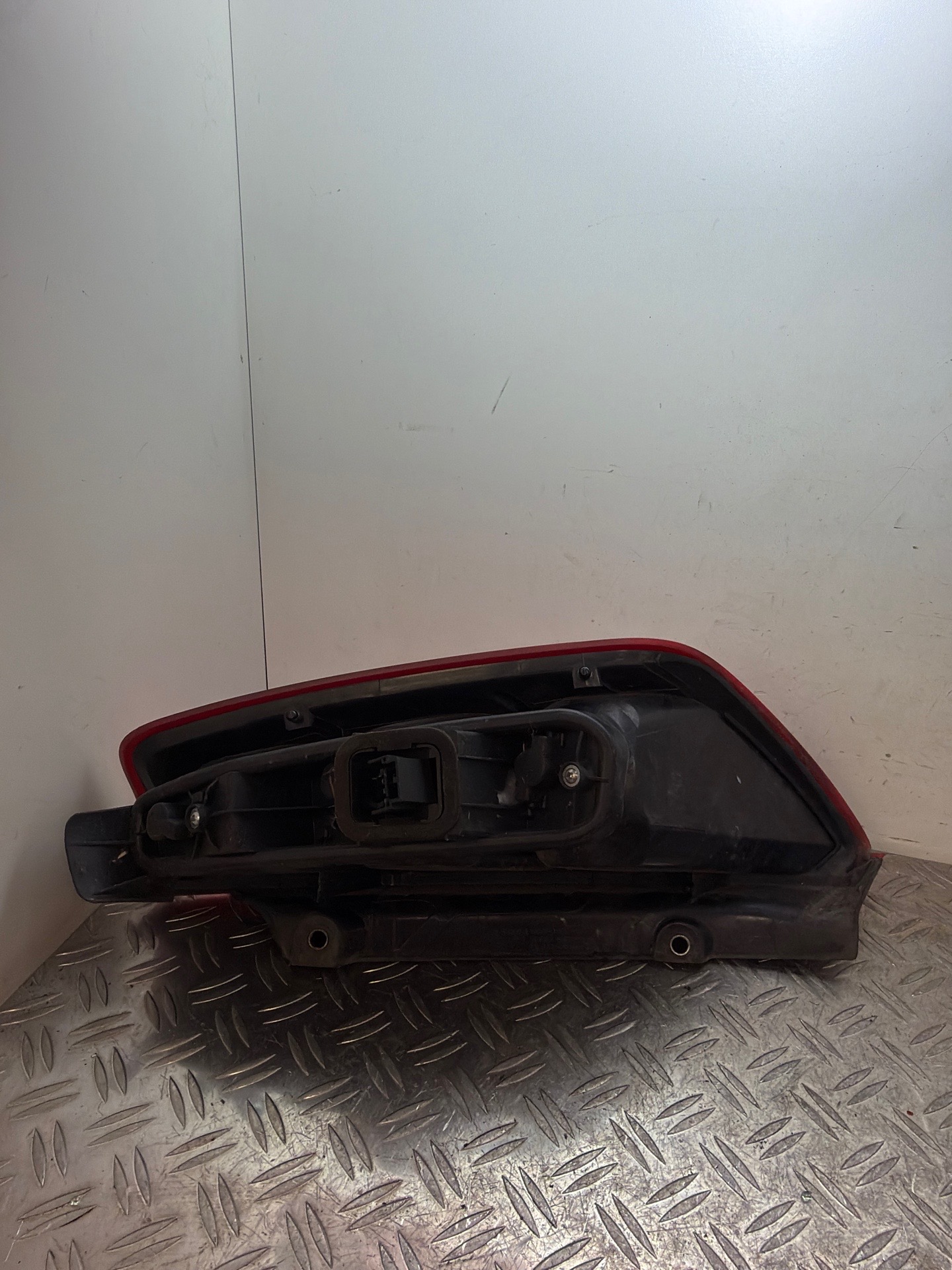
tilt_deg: -23.2
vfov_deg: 69.4
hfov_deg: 54.9
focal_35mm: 25
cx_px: 476
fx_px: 917
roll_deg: -2.5
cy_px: 635
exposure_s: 1/100
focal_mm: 2.22
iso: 40
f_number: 2.2
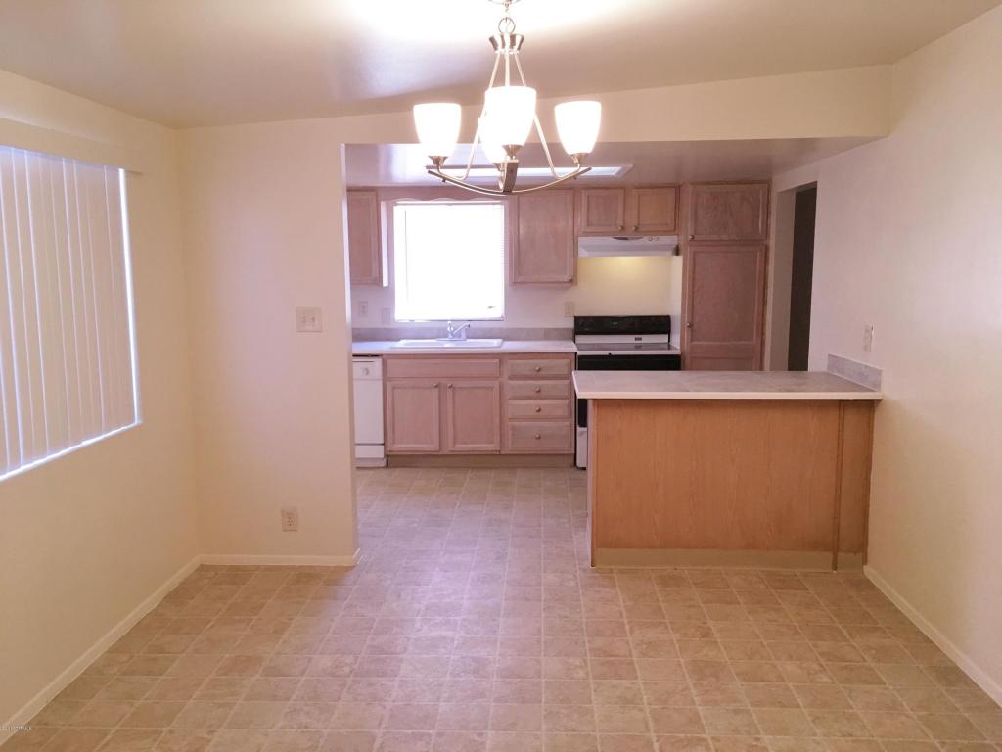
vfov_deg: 48.2
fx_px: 839
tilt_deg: -7.2
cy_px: 376
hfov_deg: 61.7
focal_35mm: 29
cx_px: 501
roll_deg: -0.8
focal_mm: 4.15
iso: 40
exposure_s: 1/30
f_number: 2.2
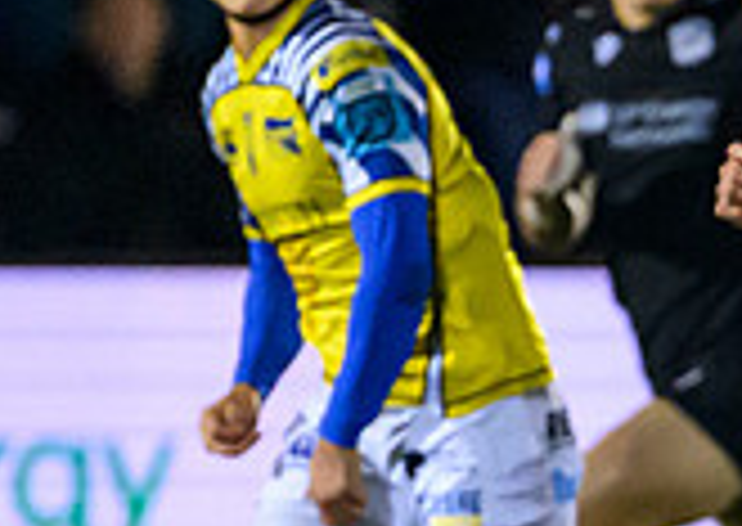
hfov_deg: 0.8
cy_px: 617
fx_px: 54005
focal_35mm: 2569
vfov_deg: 0.6
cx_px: 1115
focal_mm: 400
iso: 8000
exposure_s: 1/1600
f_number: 2.8
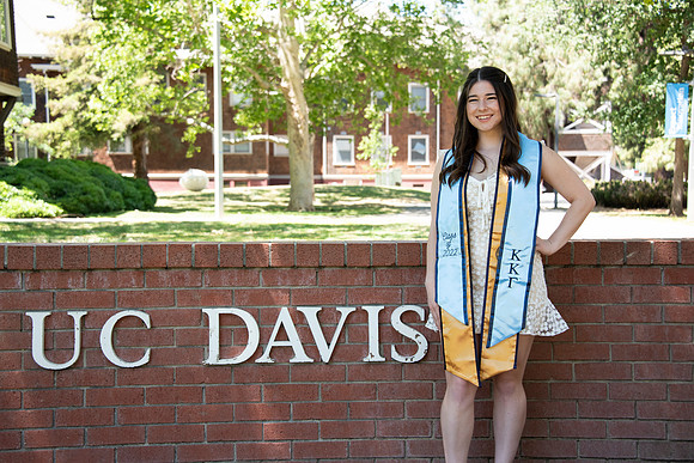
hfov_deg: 32.4
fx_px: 1195
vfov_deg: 21.9
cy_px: 232
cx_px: 347
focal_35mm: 62
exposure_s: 1/320
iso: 640
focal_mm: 62
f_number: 5.6
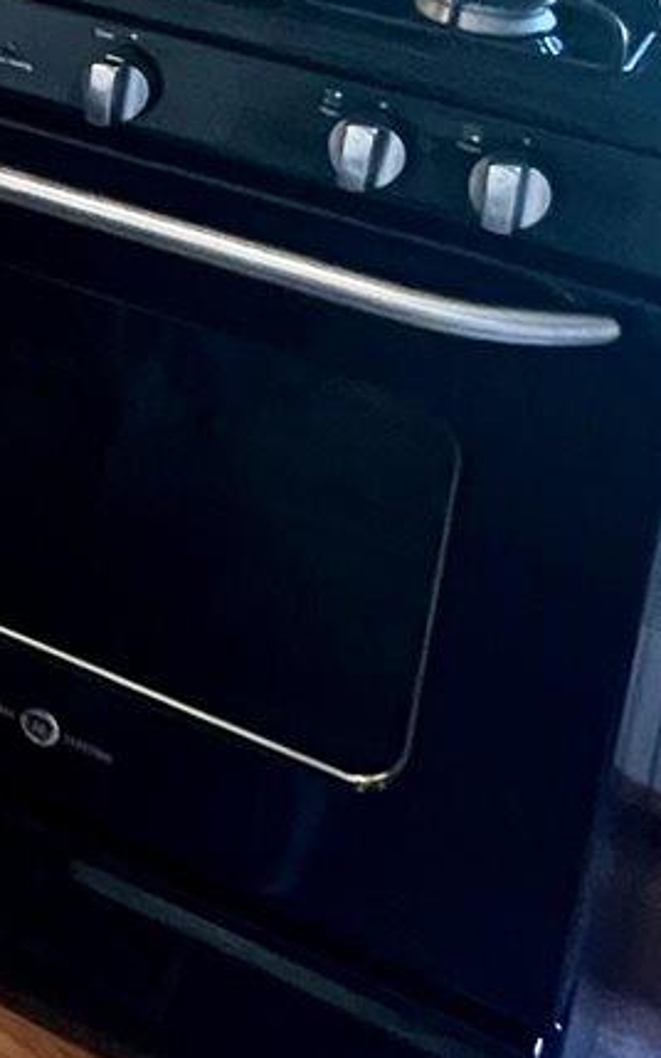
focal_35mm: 74
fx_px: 2134
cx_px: -641
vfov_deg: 24.9
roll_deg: -0.6
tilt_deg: -13.8
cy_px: -234
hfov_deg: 14.7
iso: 640
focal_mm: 1.57
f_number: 1.8
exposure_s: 1/60
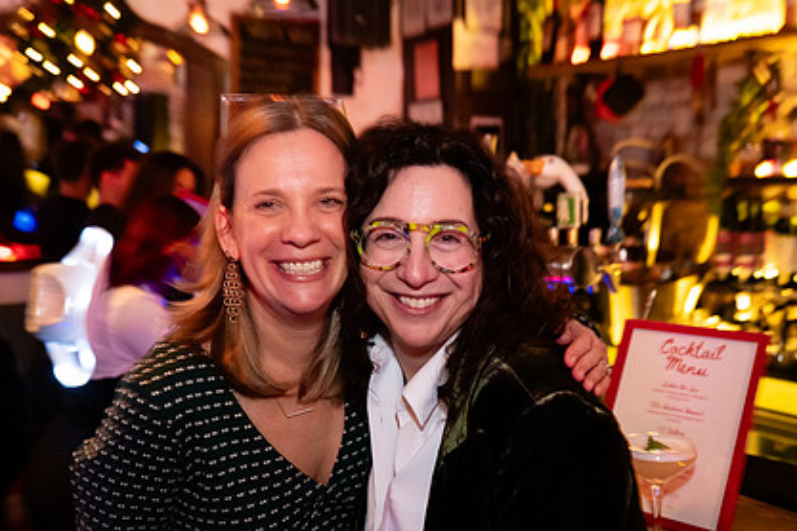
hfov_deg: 46.2
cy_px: 291
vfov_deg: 31.9
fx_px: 930
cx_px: 337
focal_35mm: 42
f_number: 2.8
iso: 3200
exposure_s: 1/25
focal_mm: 28.5
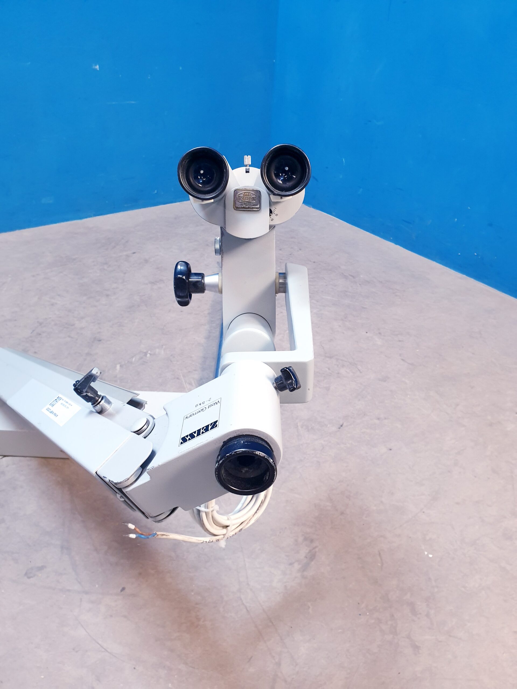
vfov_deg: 67.3
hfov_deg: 53.1
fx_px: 518
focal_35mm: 26
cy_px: 344
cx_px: 258
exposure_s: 1/33
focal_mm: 4.3
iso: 320
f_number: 2.4
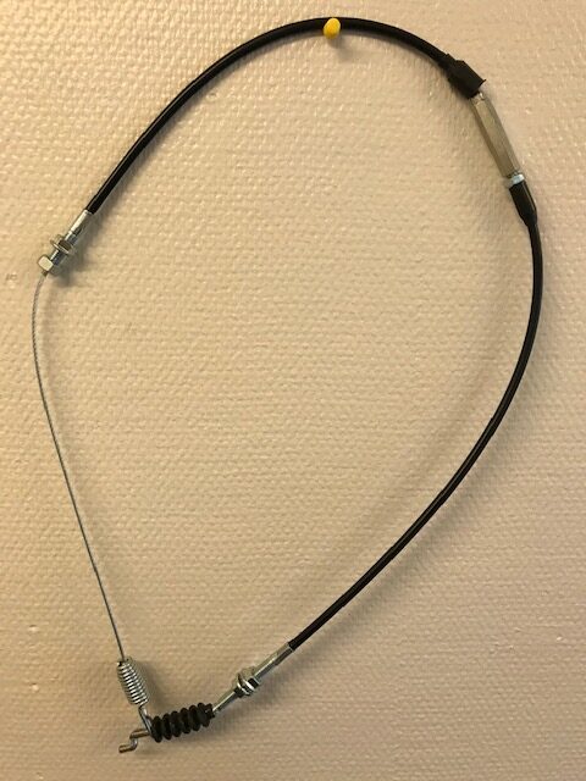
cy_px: 390
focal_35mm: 28
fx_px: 632
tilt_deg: -10.8
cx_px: 293
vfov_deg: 63.4
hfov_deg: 49.7
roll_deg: -0.9
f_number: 1.8
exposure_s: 1/20
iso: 40
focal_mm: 3.99
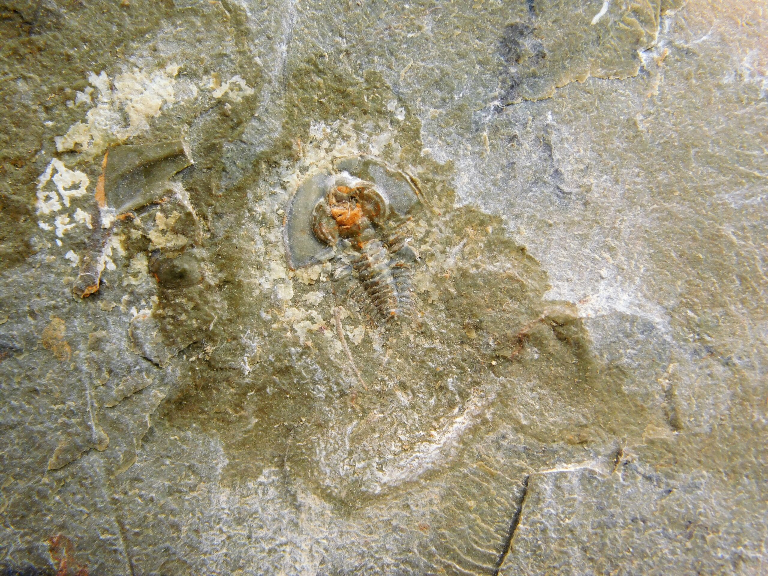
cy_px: 288
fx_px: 4482
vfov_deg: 7.4
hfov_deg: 9.8
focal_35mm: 202
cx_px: 384
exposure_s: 1/80
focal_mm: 35.9
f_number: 5.4
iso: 125
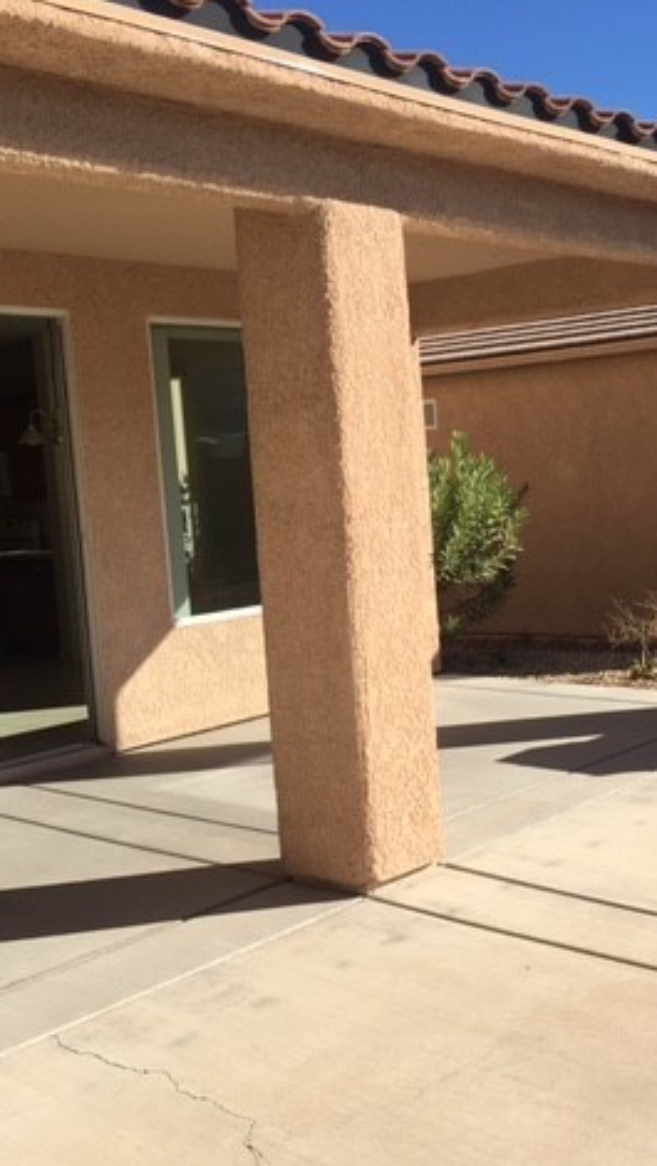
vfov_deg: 47.3
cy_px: 588
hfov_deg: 27.4
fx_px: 1329
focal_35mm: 43
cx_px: 491
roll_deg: +3.5
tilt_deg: -4.9
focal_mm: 4.15
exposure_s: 1/1479
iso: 25
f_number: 2.2
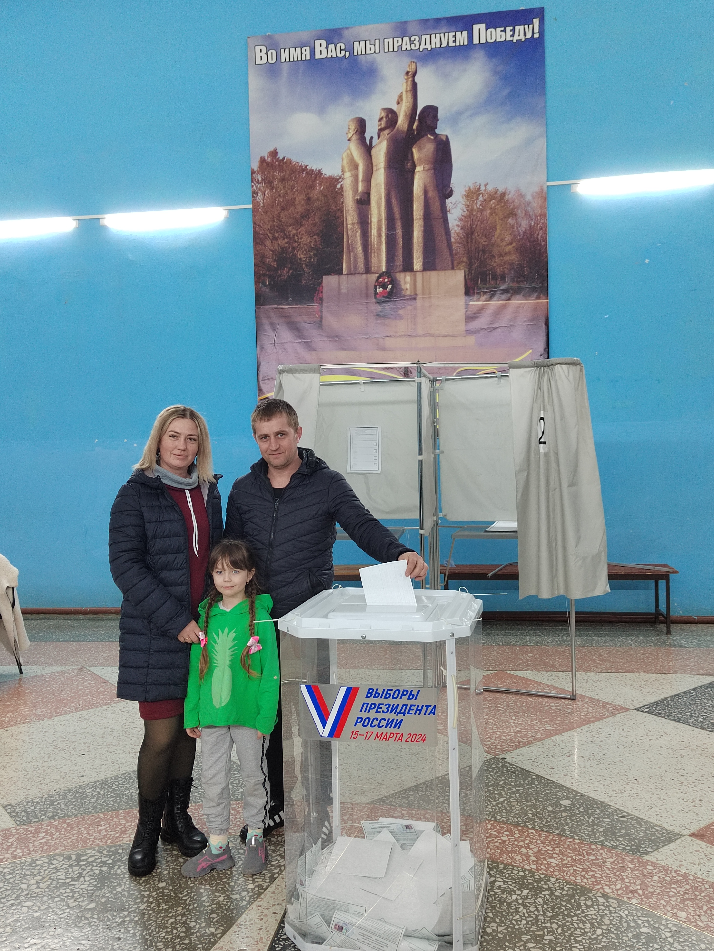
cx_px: 357
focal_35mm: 30
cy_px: 476
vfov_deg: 60.0
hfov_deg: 46.8
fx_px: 825
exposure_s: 1/50
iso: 1378
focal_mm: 5.52
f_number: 1.9
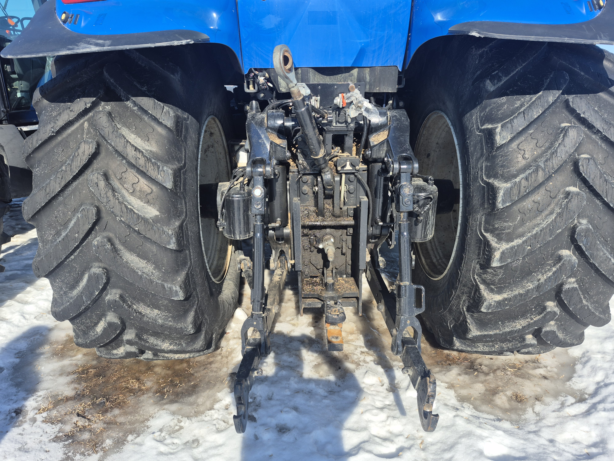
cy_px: 230
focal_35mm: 23
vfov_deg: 58.9
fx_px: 408
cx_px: 307
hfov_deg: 73.9
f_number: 1.8
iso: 25
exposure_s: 1/1504
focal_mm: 5.4
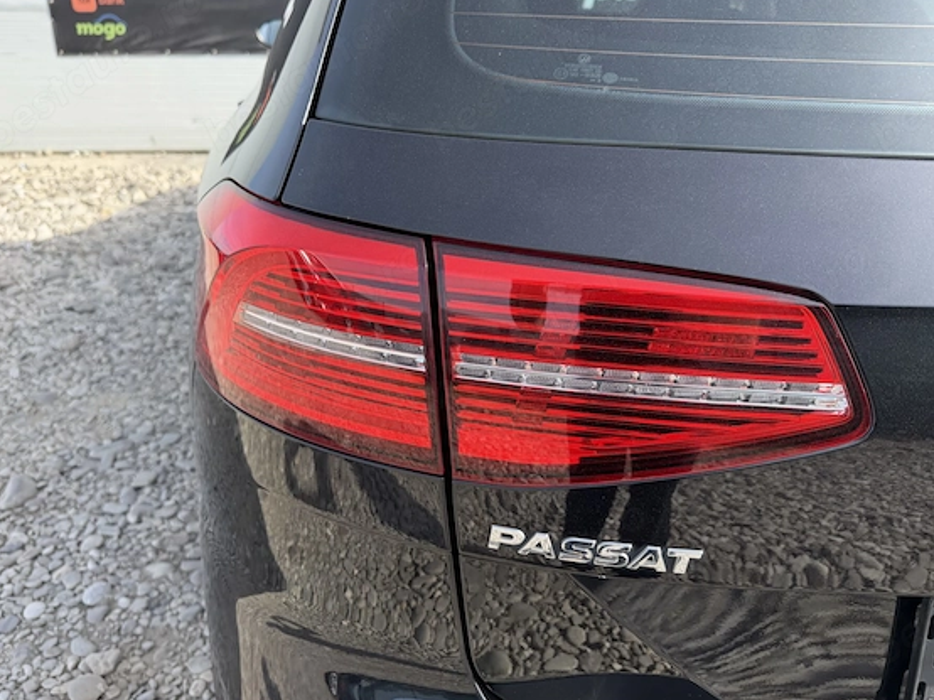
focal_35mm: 26
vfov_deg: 53.0
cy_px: 347
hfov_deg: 67.3
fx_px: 701
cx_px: 445
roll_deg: -1.5
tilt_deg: -26.1
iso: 100
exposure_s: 1/1230
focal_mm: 6.76
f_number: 1.78
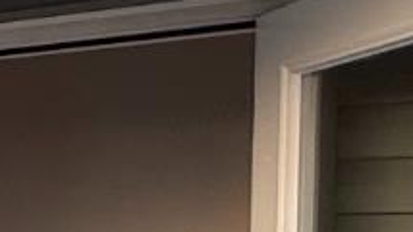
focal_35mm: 107
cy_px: 277
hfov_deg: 11.9
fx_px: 1171
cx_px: -778
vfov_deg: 11.1
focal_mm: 2.22
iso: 100
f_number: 2.2
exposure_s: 1/99
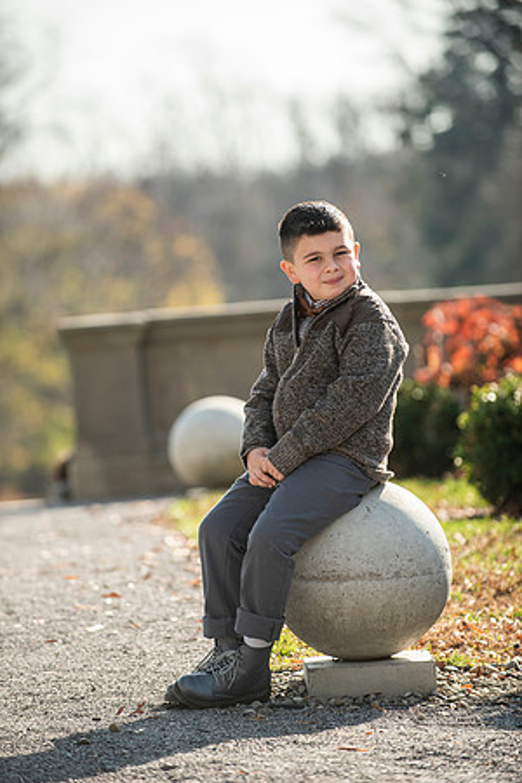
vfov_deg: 10.3
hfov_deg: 6.9
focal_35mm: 200
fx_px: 4350
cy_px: 392
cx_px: 261
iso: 400
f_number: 3.5
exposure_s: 1/2000
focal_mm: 200
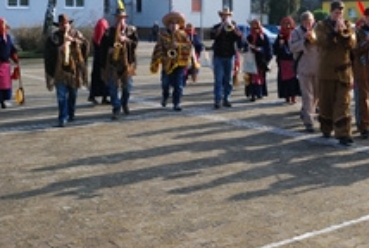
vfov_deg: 23.8
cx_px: 264
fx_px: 576
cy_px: 38
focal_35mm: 56
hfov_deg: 35.0
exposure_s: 1/500
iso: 800
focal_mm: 20
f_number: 10
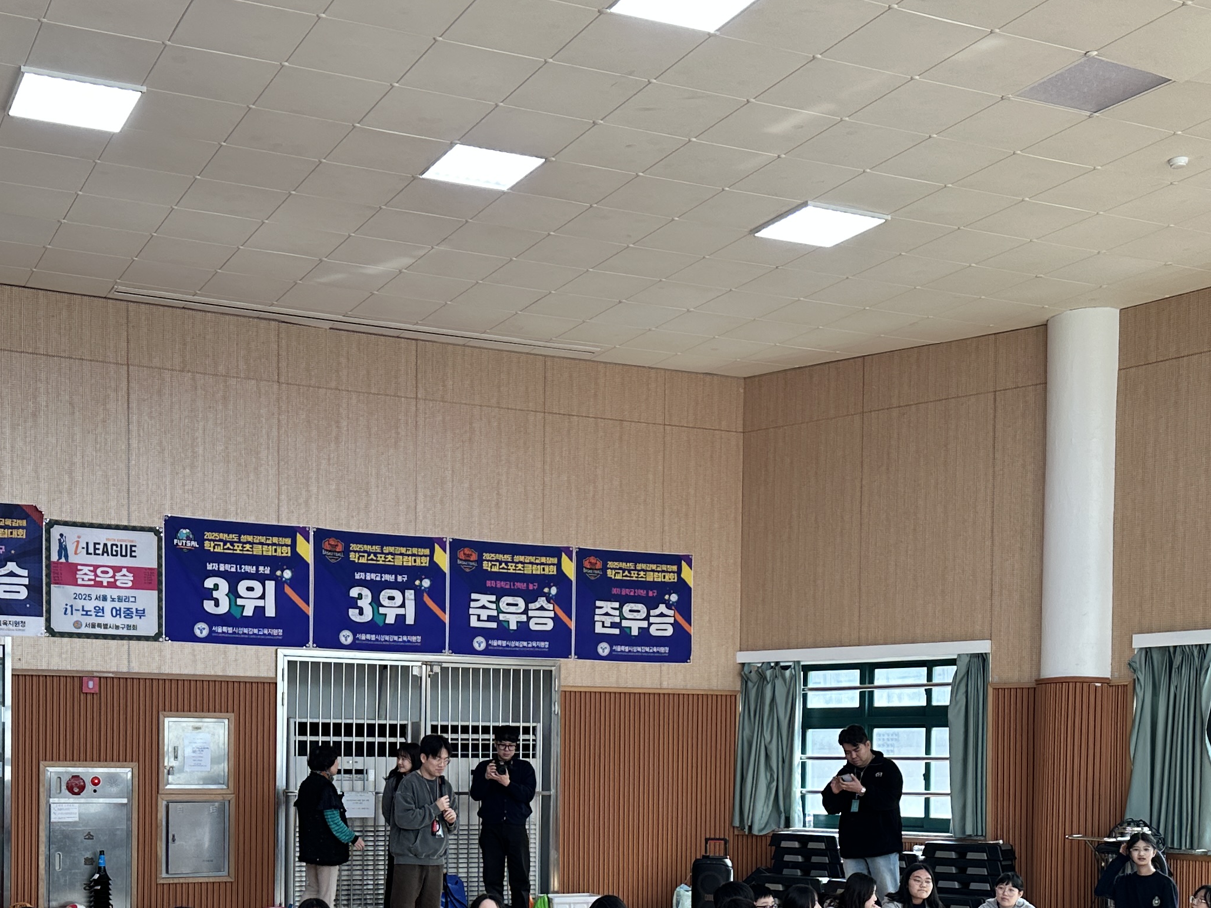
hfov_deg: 40.2
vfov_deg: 29.8
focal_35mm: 47
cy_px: 782
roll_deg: -1.3
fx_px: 1644
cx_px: 477
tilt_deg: -1.5
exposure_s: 1/121
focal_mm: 6.86
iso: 80
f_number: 1.78
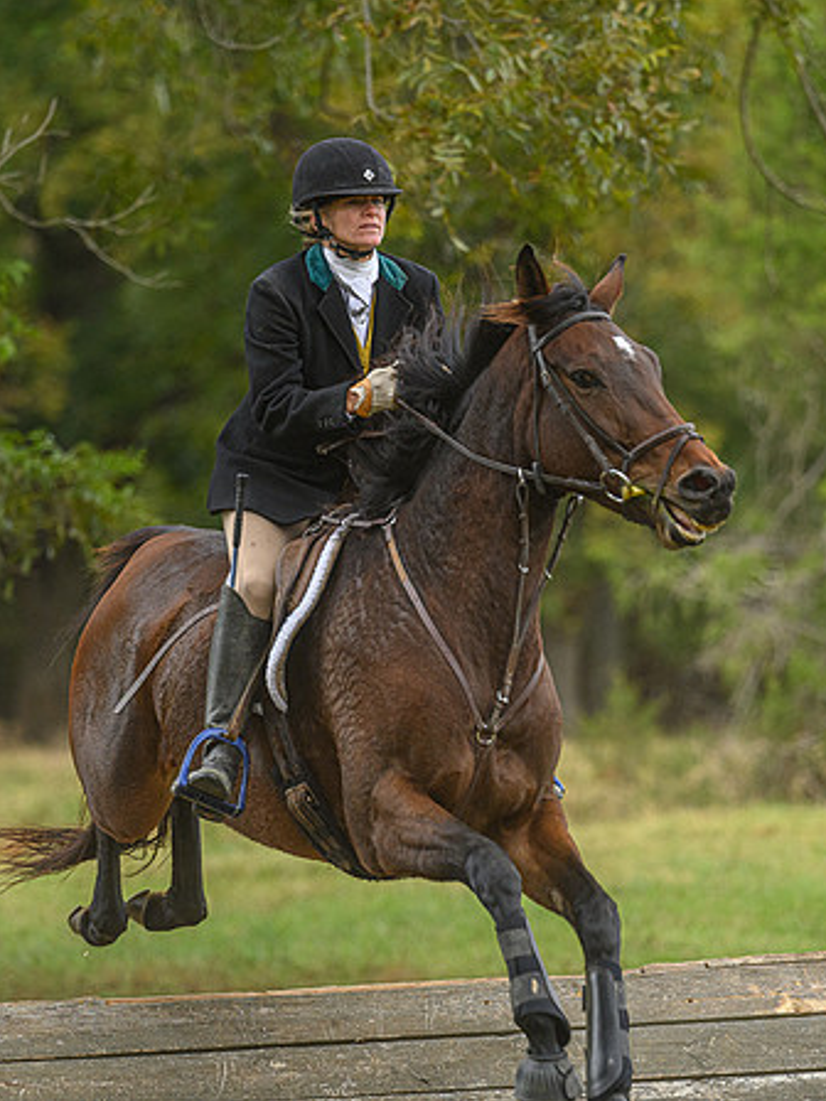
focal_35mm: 278
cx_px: 416
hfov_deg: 5.3
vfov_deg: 7.1
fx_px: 8845
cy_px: 545
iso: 800
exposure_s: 1/640
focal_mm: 190
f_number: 3.5
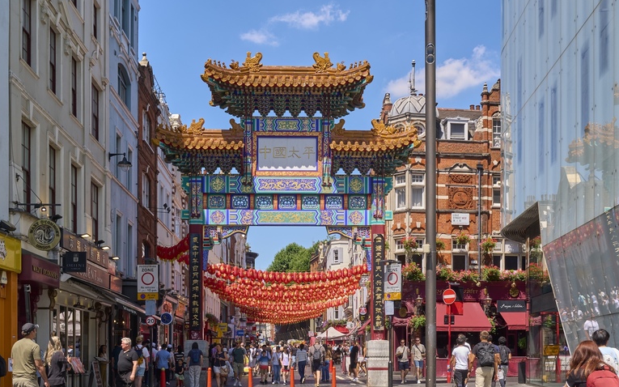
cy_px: 202
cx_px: 310
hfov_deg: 45.3
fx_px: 742
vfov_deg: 29.2
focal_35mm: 44
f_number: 13
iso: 400
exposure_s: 1/100
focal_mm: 43
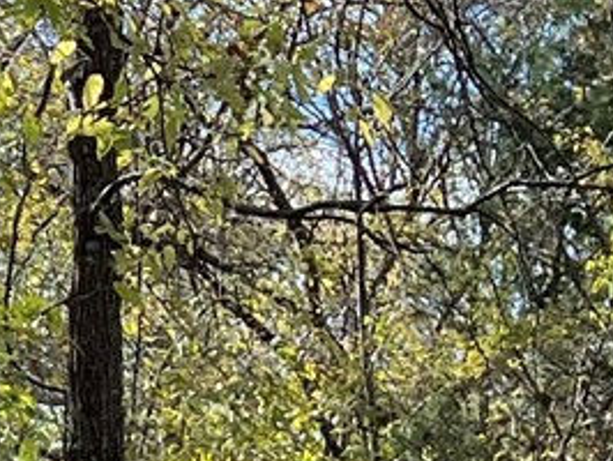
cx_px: -258
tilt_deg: +1.3
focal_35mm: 200
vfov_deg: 7.3
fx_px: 3545
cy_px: 735
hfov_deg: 9.6
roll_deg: +1.3
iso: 50
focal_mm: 5.7
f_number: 1.5
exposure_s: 1/1280
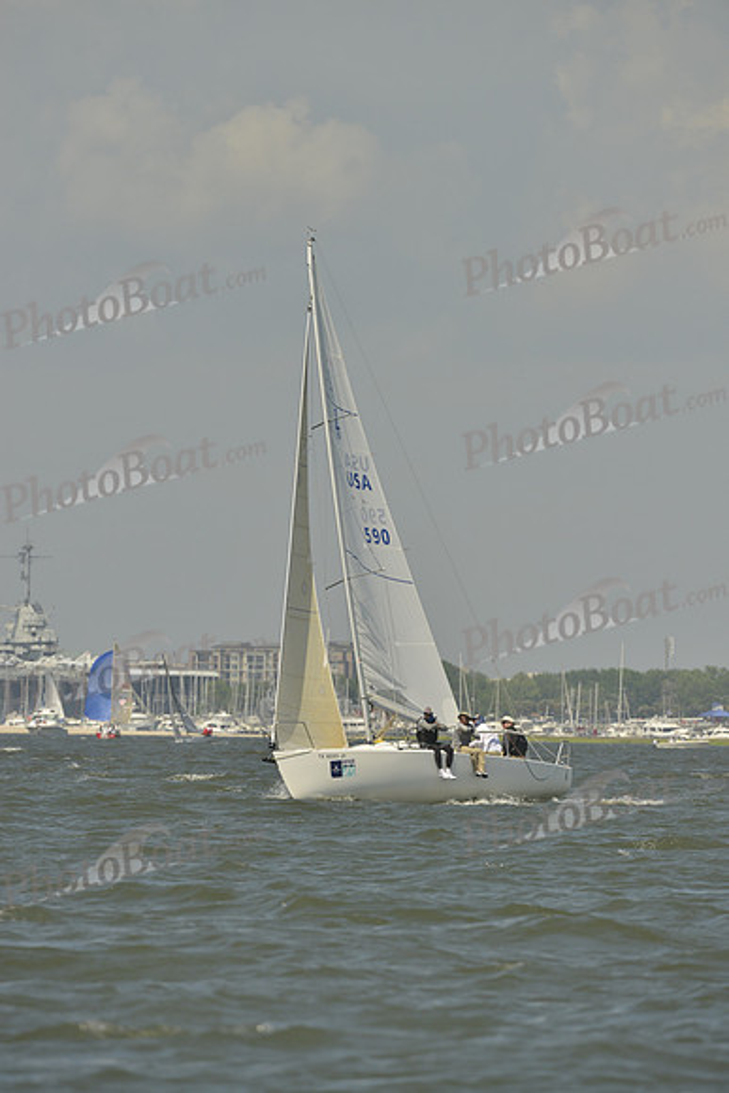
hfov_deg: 3.4
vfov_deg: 5.2
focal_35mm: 400
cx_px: 364
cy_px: 546
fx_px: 12142
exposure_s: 1/1250
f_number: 9
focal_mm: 400
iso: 280
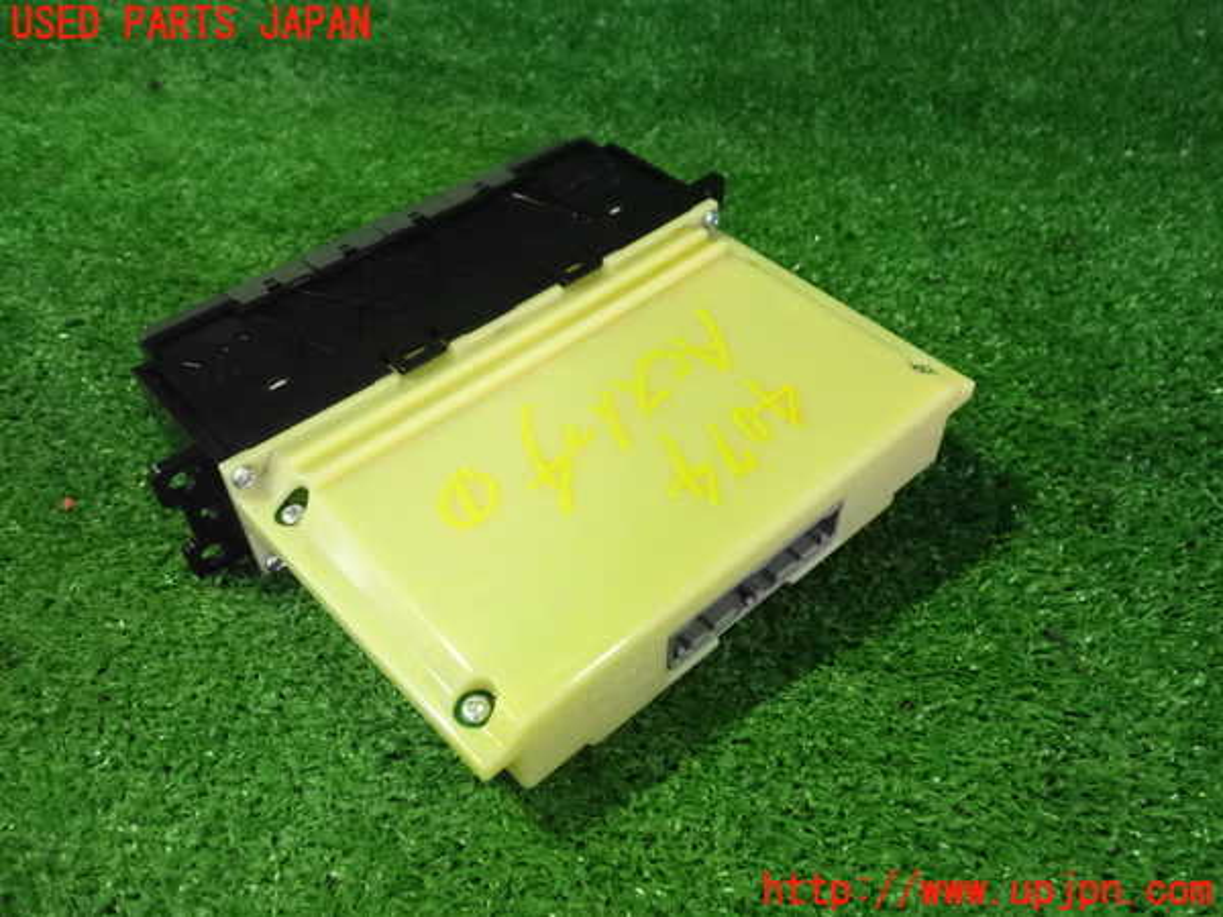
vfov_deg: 46.8
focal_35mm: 30
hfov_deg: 60.0
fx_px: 1060
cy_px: 458
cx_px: 612
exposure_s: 1/100
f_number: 2.3
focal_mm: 5.4
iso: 2000
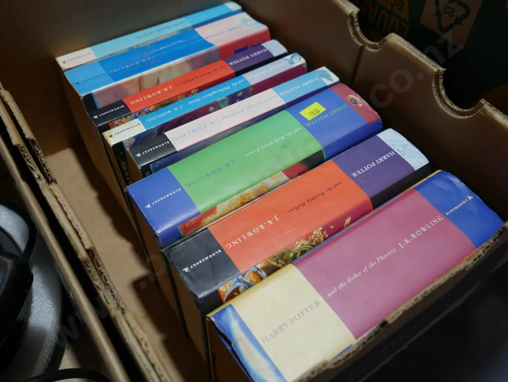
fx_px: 470
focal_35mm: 32
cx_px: 254
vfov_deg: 44.2
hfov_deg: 56.8
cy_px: 191
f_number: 3.6
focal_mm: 16
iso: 200
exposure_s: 1/100
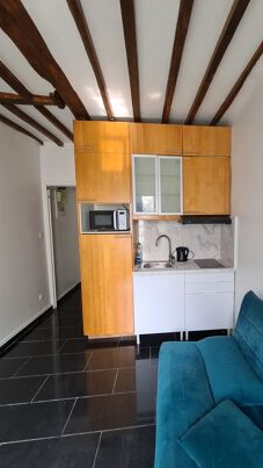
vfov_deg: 103.0
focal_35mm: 15
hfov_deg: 68.4
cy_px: 239
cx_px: 177
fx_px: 186
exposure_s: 1/50
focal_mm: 2.2
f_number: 2.2
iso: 100
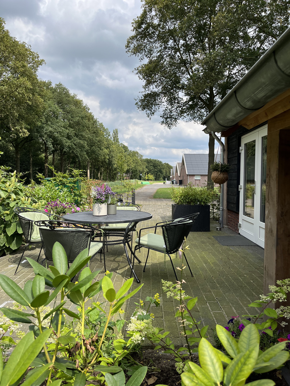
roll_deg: -0.3
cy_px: 193
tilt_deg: -2.0
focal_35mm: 26
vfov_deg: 67.3
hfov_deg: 53.1
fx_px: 290
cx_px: 145
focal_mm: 5.1
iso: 50
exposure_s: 1/2222
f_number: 1.6
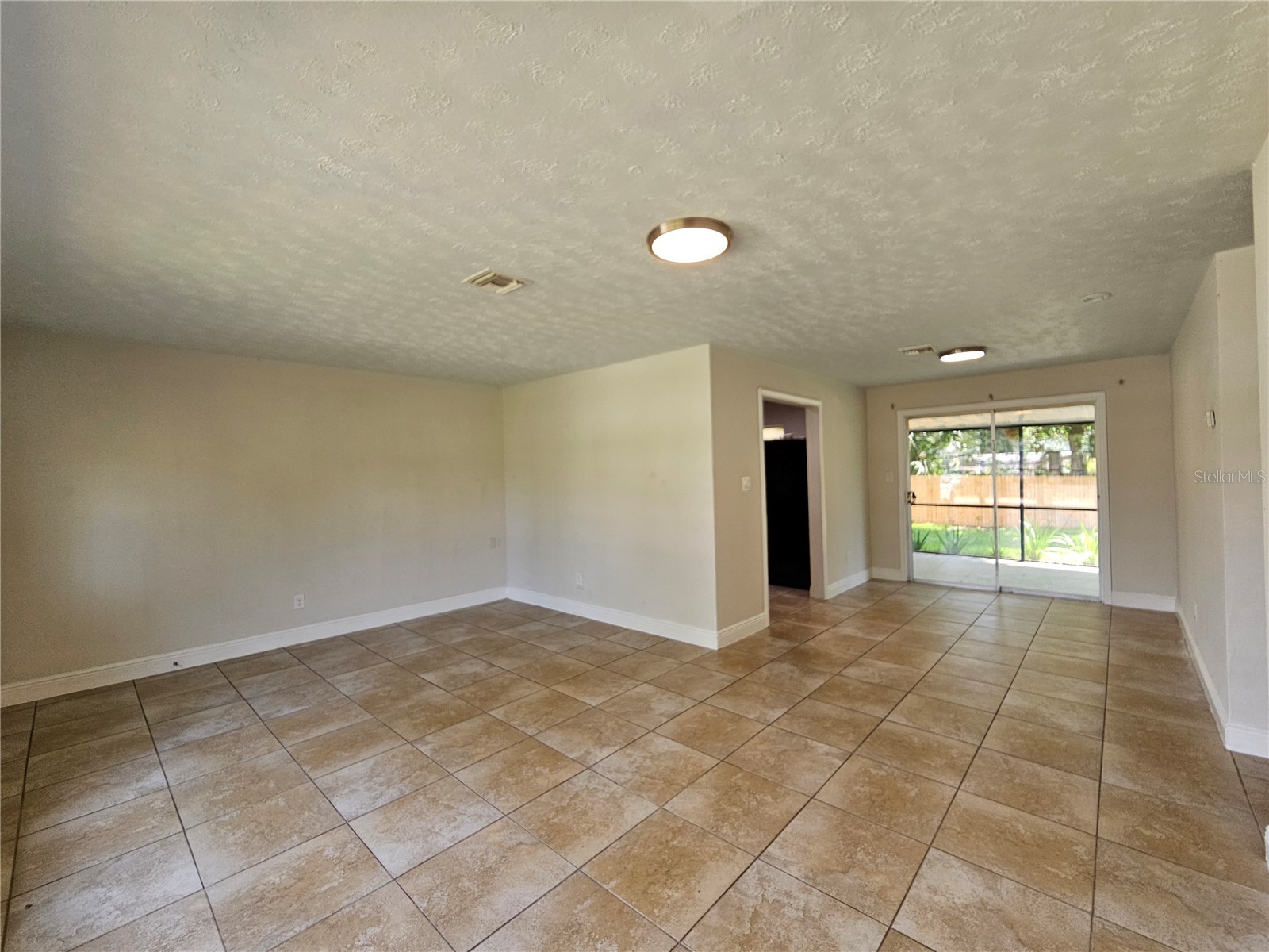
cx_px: 634
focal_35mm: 13
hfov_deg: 106.2
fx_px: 477
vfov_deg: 89.9
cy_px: 476
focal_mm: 2.2
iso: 64
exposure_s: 1/77.4
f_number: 2.2
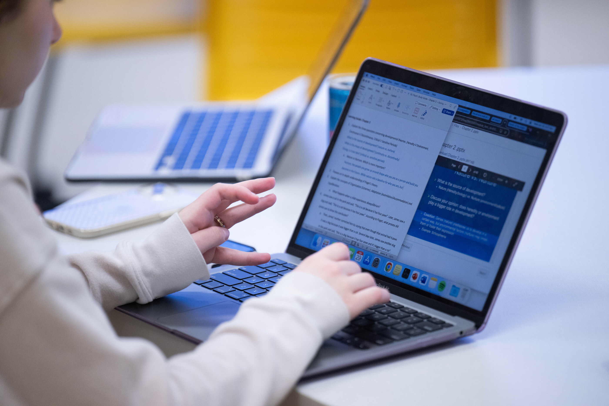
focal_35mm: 200
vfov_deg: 6.9
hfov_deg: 10.3
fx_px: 3383
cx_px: 304
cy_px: 203
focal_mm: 200
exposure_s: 1/400
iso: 2000
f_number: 2.8
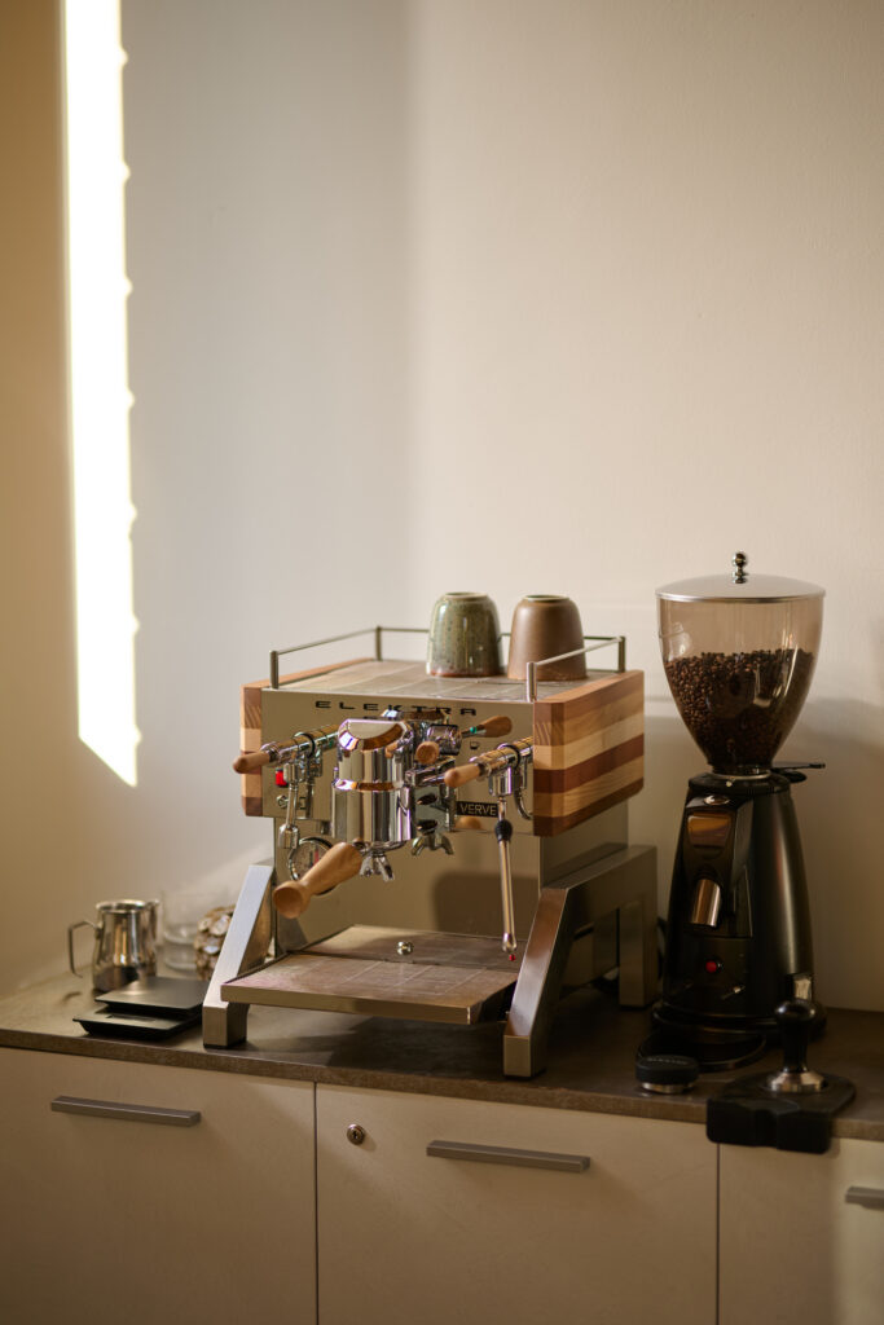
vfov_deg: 23.9
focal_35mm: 85
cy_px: 662
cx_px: 442
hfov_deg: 16.1
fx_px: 3130
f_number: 1.4
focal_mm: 85
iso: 64
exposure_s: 1/400
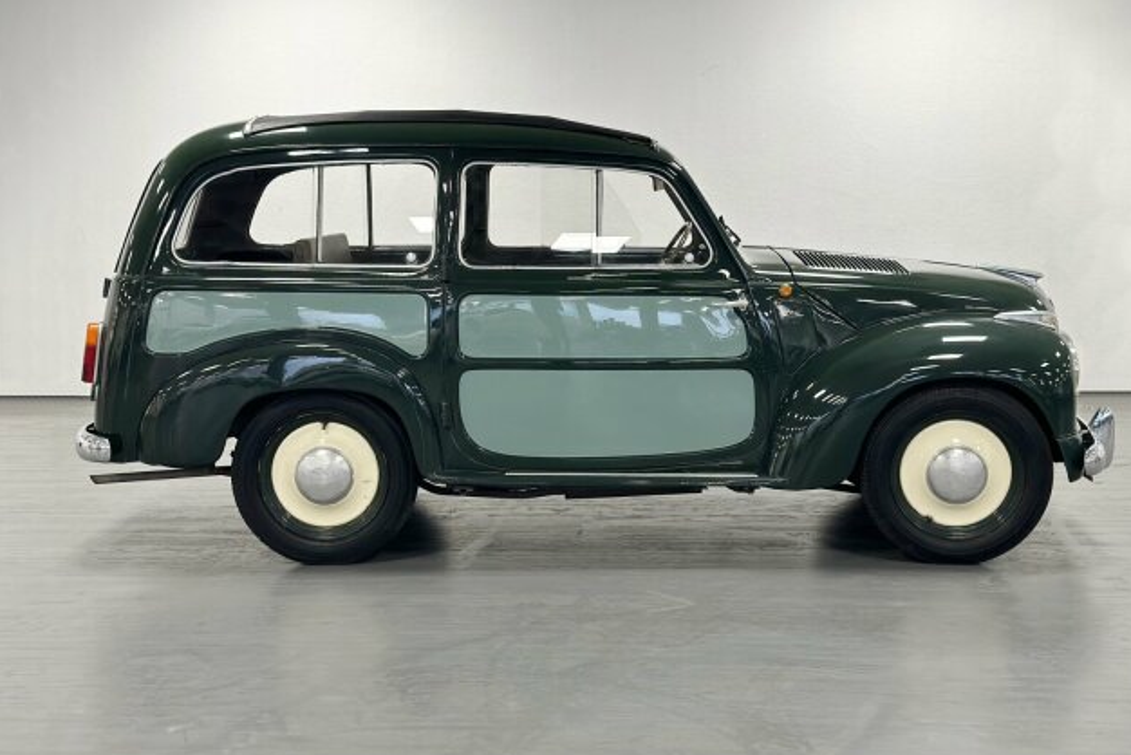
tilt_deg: -7.6
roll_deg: +0.2
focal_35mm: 51
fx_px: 1603
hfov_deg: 38.9
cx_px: 575
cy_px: 345
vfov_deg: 26.5
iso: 125
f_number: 1.78
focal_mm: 6.86
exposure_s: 1/60
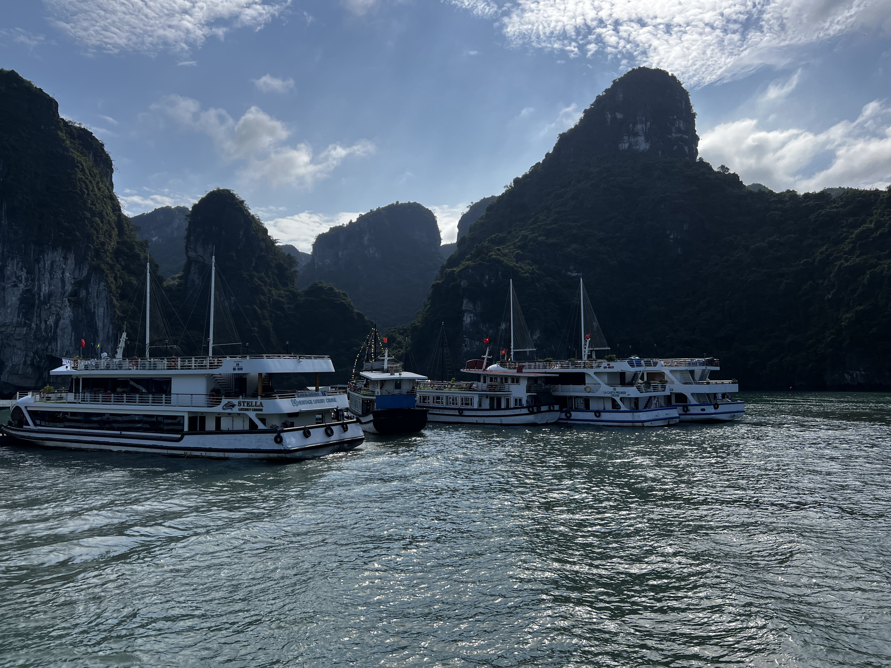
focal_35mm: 26
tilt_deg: +3.8
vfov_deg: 53.1
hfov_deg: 67.3
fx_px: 669
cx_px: 446
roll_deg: +1.6
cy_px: 334
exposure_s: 1/5882
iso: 50
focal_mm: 5.7
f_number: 1.5
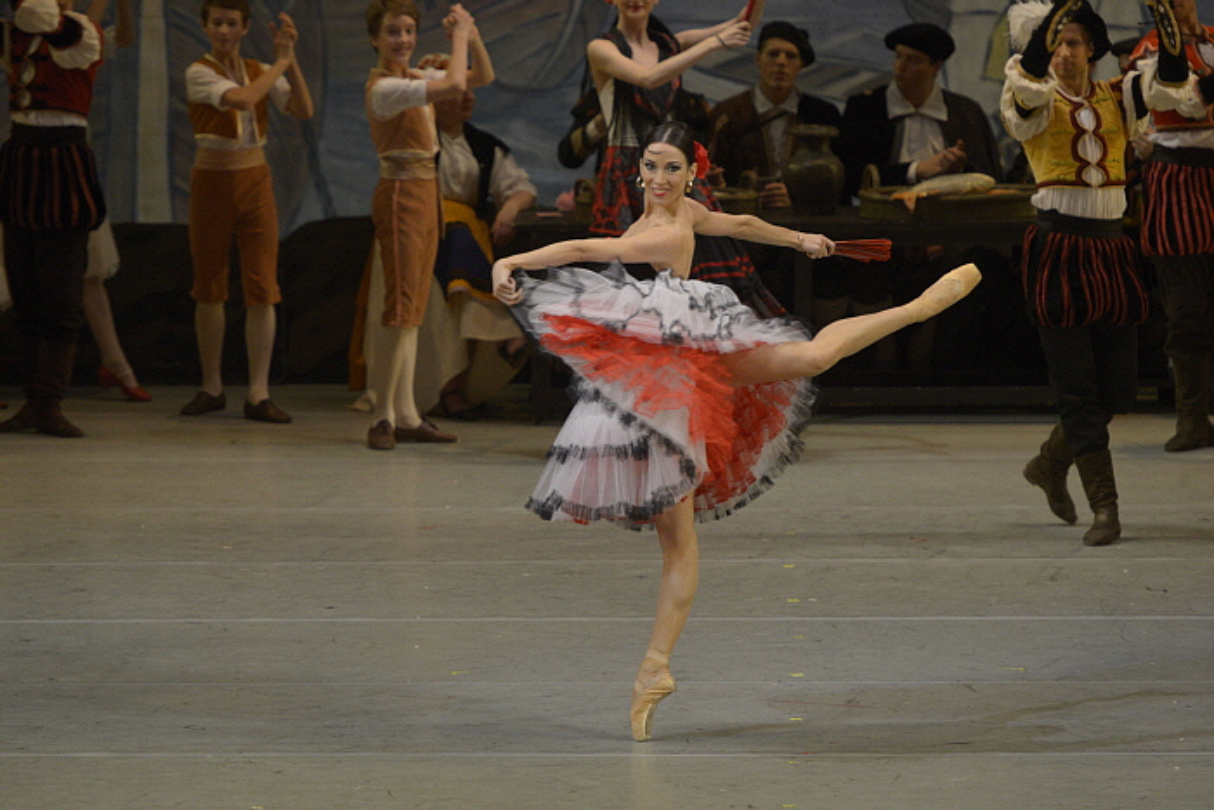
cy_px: 405
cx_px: 607
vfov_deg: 4.0
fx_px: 11467
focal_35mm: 340
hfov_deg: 6.1
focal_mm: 340
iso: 1600
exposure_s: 1/250
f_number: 5.6
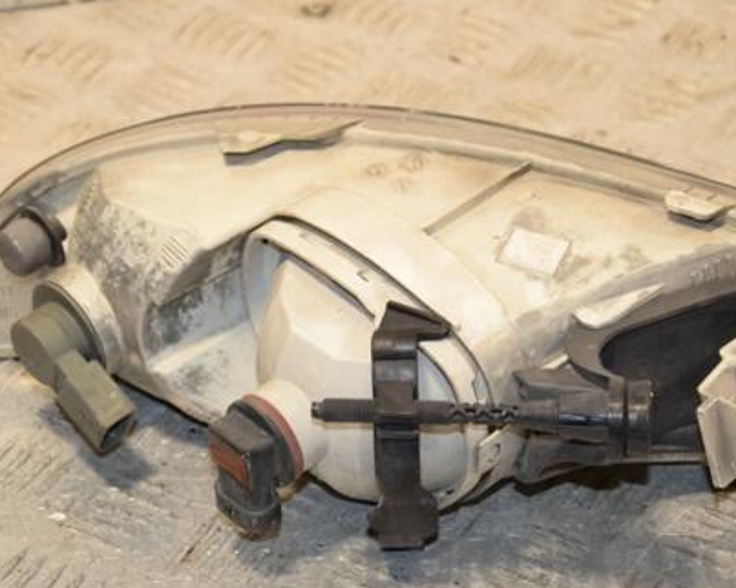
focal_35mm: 130
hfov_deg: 14.8
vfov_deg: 11.9
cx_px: 332
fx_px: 2830
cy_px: 320
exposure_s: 1/200
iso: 800
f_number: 6.3
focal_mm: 62
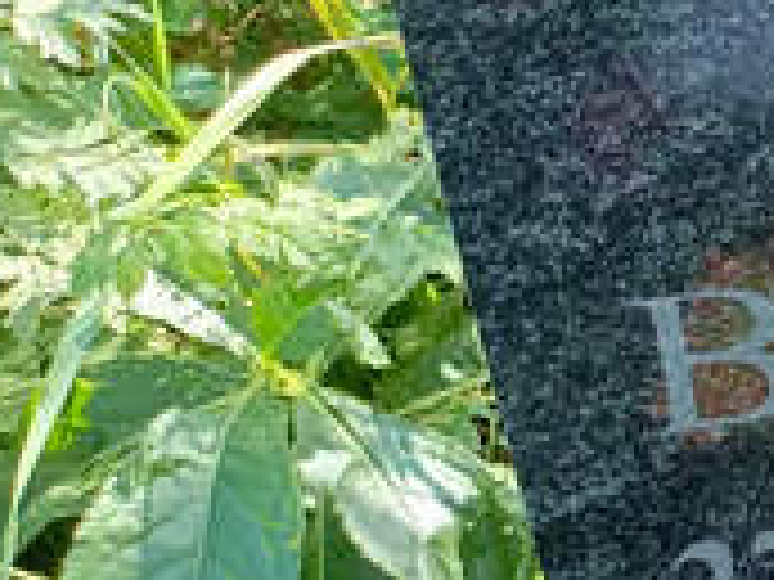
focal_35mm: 116
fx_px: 2594
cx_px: 1701
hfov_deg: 13.6
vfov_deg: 12.7
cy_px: 504
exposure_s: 1/156
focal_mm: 4.76
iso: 112
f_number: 1.69
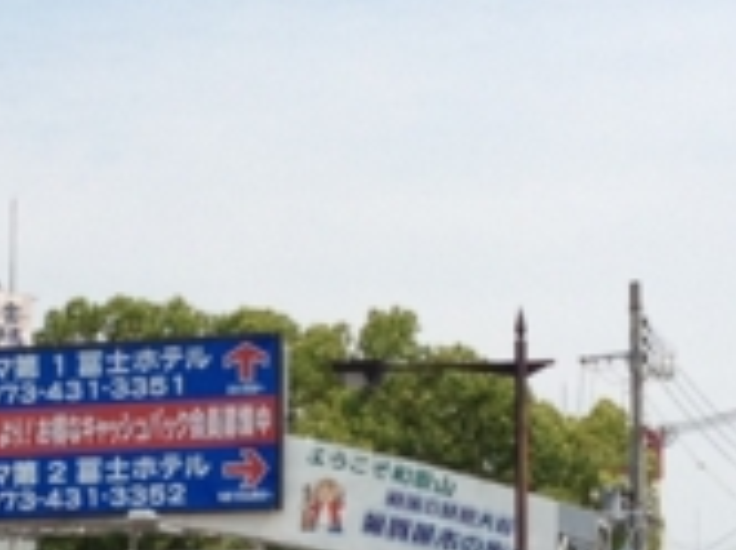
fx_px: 3588
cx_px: 293
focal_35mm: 169
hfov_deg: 11.7
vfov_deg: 8.7
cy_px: 528
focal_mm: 4.28
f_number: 2.4
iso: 64
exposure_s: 1/1972
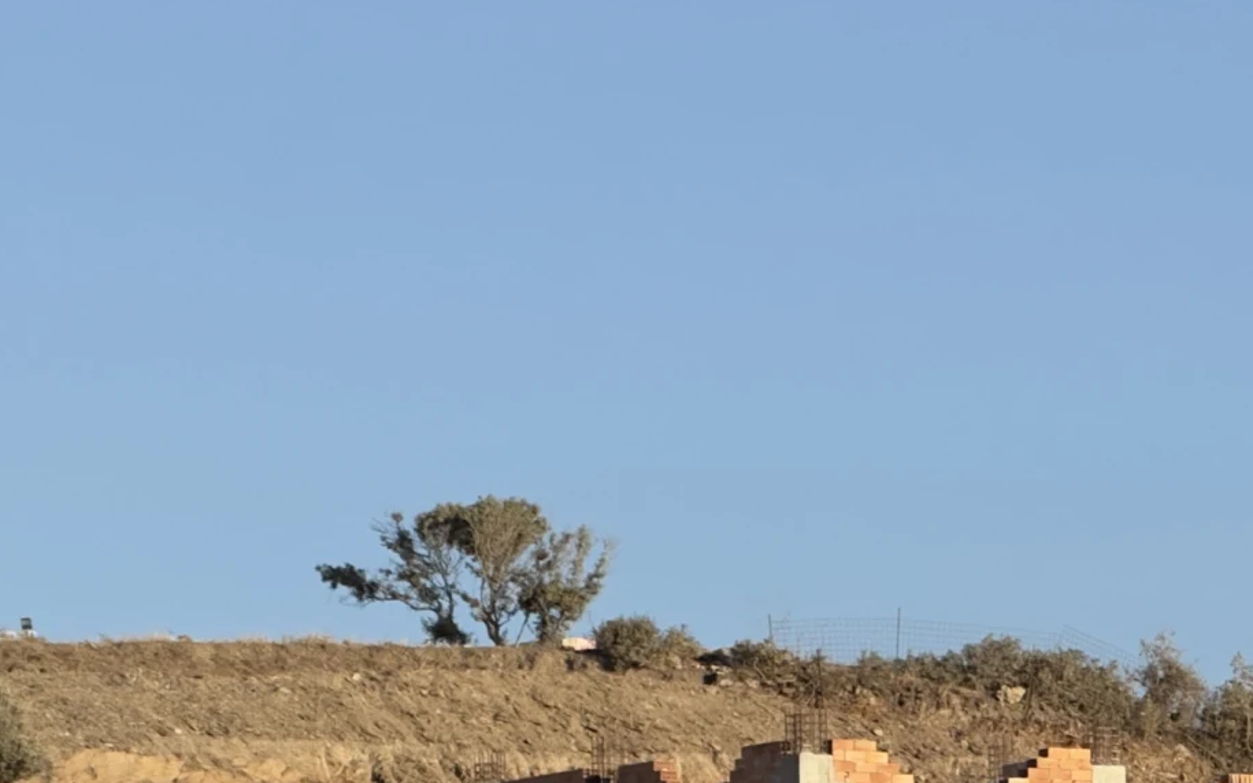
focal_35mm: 356
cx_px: 1298
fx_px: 12158
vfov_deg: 3.7
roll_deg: +2.0
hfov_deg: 5.9
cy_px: 928
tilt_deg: +4.7
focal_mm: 15.66
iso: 50
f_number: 2.8
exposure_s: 1/990
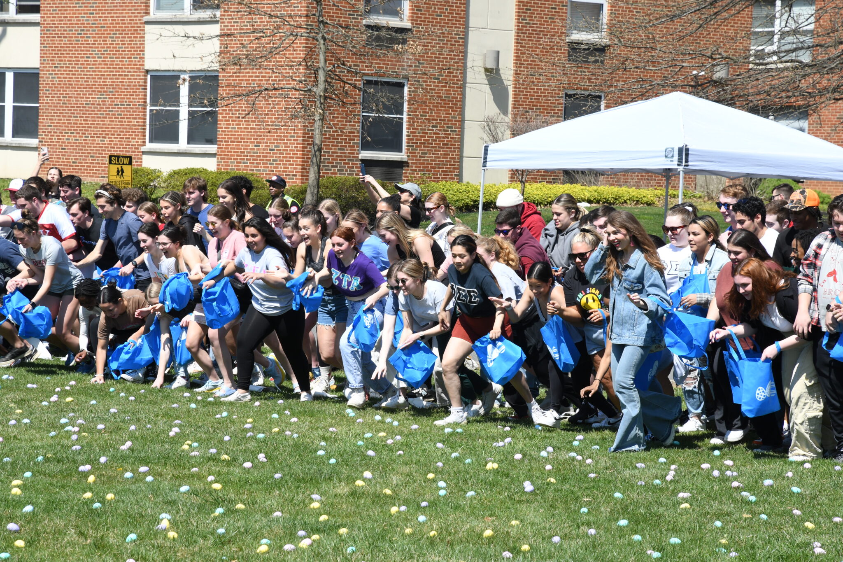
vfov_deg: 11.4
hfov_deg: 17.1
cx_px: 422
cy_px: 281
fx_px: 2810
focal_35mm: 120
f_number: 8
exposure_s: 1/500
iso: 250
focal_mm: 80
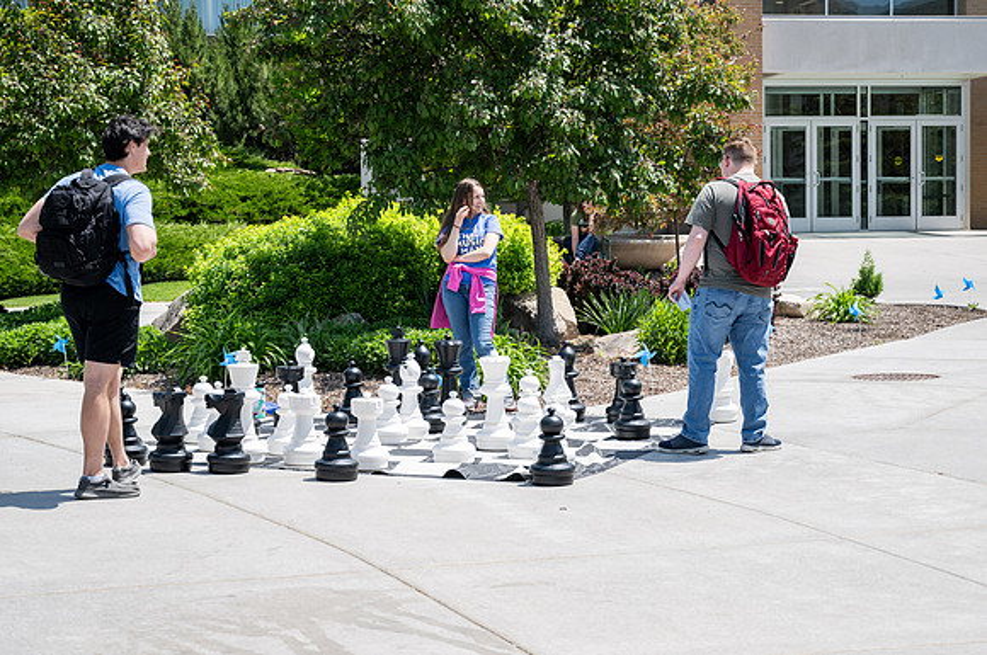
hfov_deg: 27.2
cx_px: 547
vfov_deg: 18.3
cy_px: 371
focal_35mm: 74
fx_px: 2038
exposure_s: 1/1600
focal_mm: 59
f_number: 4
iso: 250
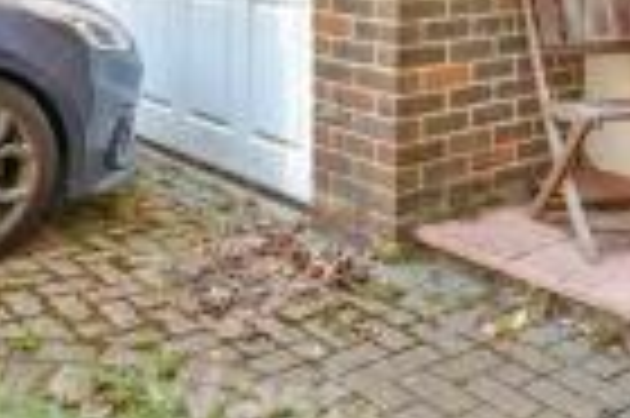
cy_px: -88
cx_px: 342
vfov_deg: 24.0
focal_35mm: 51
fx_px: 891
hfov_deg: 38.9
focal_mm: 10
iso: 160
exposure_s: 1/20
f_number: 8
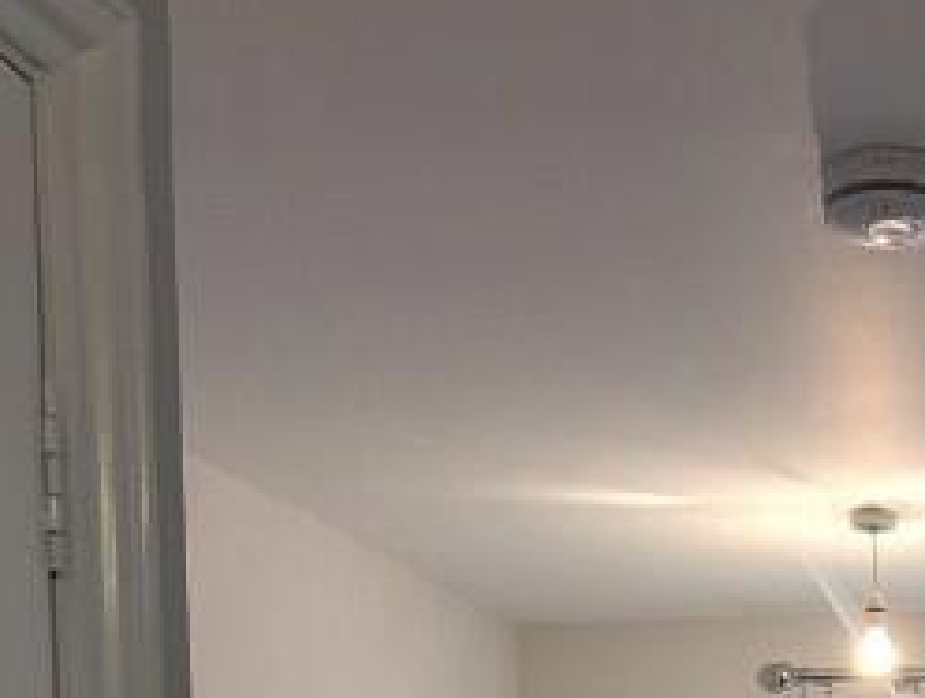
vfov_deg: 19.1
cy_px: 1096
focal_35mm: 66
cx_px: 1041
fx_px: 1767
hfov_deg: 26.8
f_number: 2.2
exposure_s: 1/100
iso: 90
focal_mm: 2.35
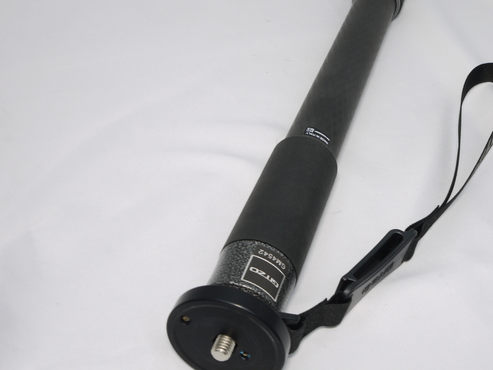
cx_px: 330
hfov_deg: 35.8
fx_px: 755
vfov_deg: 27.5
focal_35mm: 53
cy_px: 155
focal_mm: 19
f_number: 8
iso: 100
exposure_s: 1/13
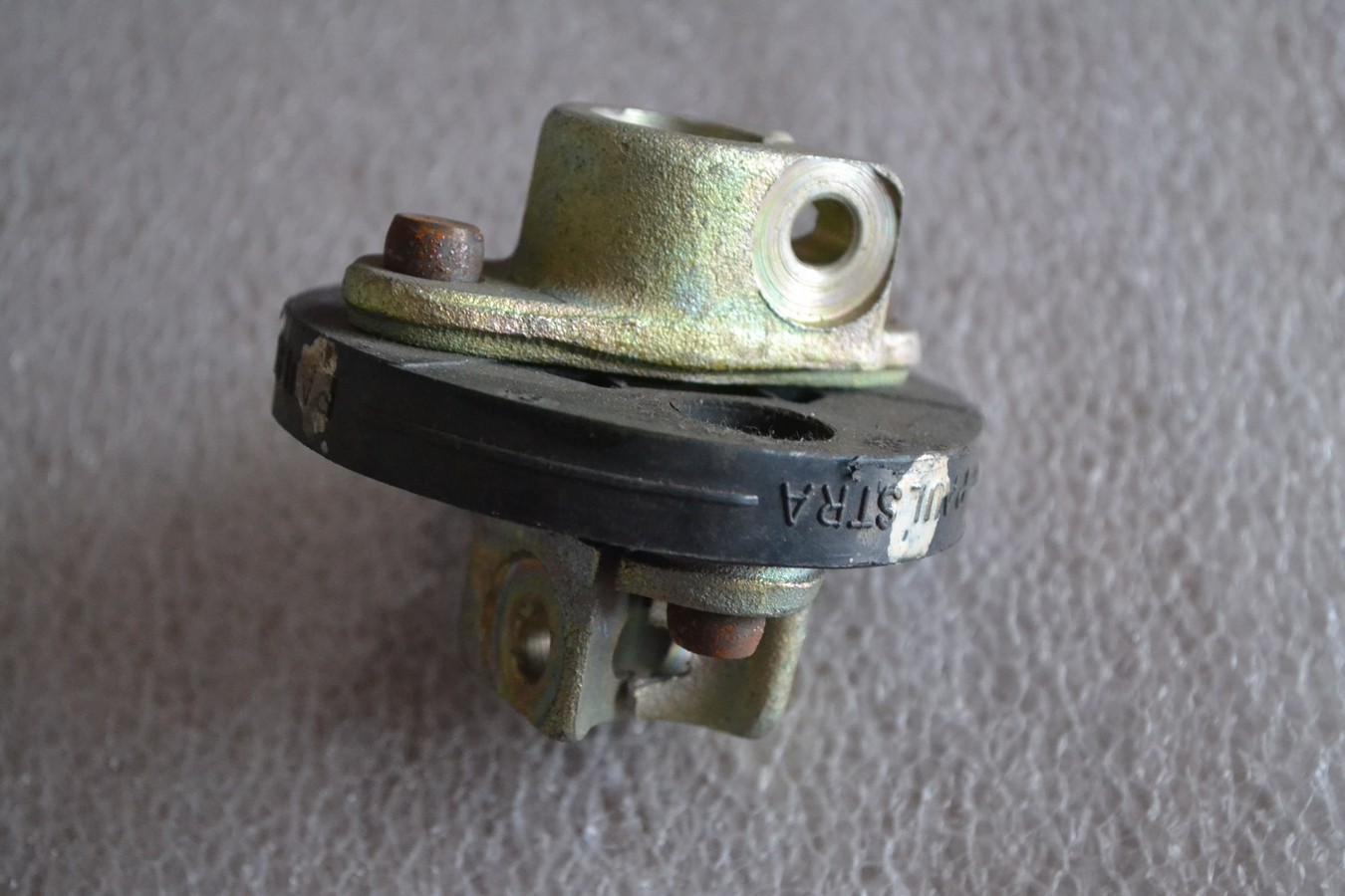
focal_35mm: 66
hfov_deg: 30.5
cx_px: 672
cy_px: 448
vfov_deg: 20.6
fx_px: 2466
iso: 2800
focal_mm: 44
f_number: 5.3
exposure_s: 1/60
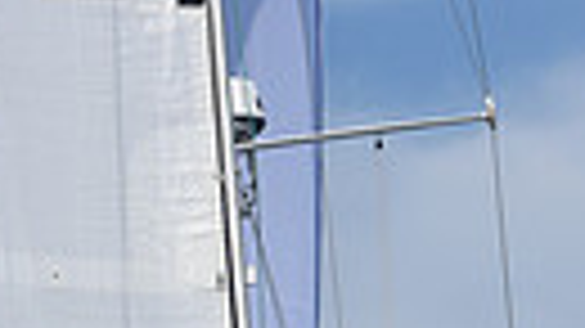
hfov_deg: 4.9
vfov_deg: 2.7
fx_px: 6884
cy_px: 1227
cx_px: 335
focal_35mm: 444
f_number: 11
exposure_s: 1/800
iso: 250
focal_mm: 95
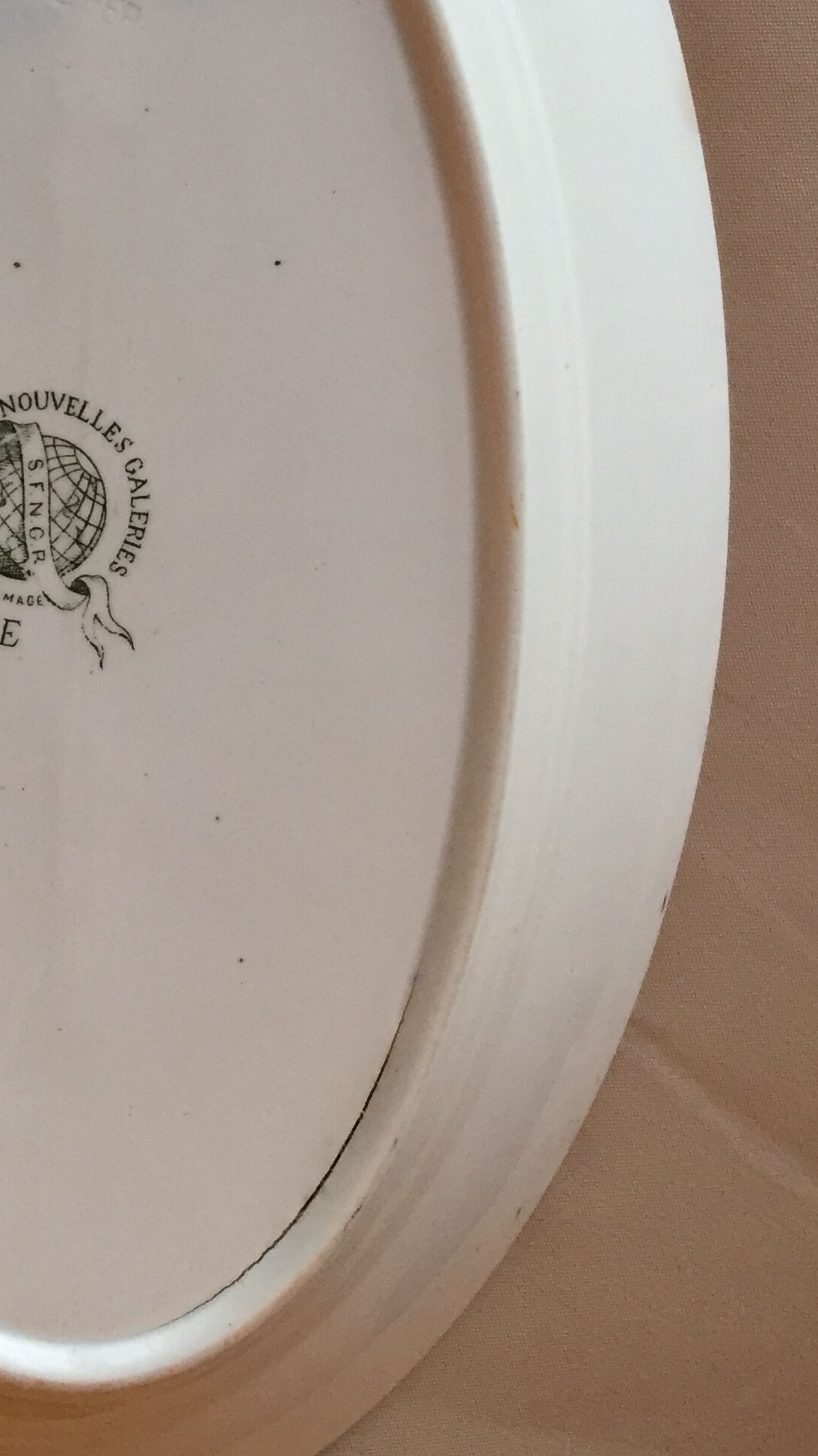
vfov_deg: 38.4
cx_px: -58
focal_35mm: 53
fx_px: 2045
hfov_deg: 21.6
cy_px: 412
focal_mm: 4.15
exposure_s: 1/33
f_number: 2.2
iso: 64
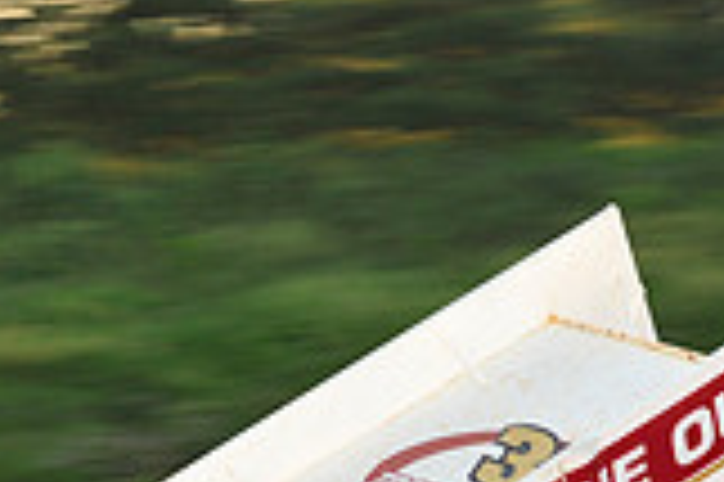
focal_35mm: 403
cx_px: 387
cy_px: 671
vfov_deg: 3.4
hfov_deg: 5.1
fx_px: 8096
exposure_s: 1/320
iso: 640
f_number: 7.1
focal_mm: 112
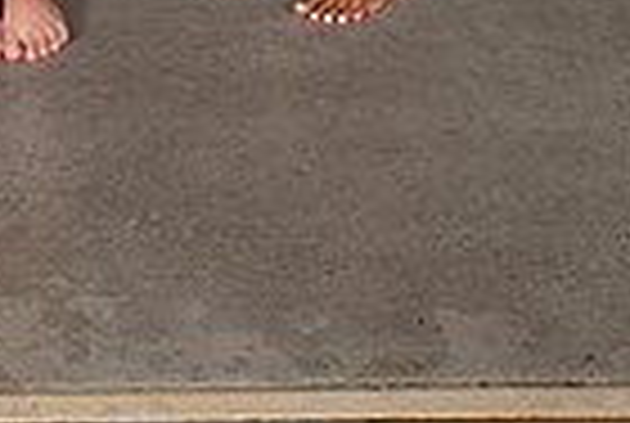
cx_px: -9
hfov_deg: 18.2
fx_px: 1912
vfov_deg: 11.0
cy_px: -536
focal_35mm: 109
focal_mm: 34
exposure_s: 1/250
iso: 800
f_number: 7.1
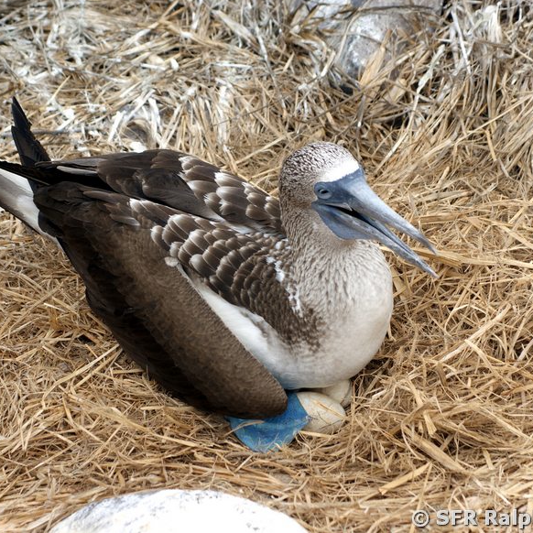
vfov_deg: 12.7
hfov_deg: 12.7
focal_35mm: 138
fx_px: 2404
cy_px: 260
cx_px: 240
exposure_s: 1/250
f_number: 6.3
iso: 100
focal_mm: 70
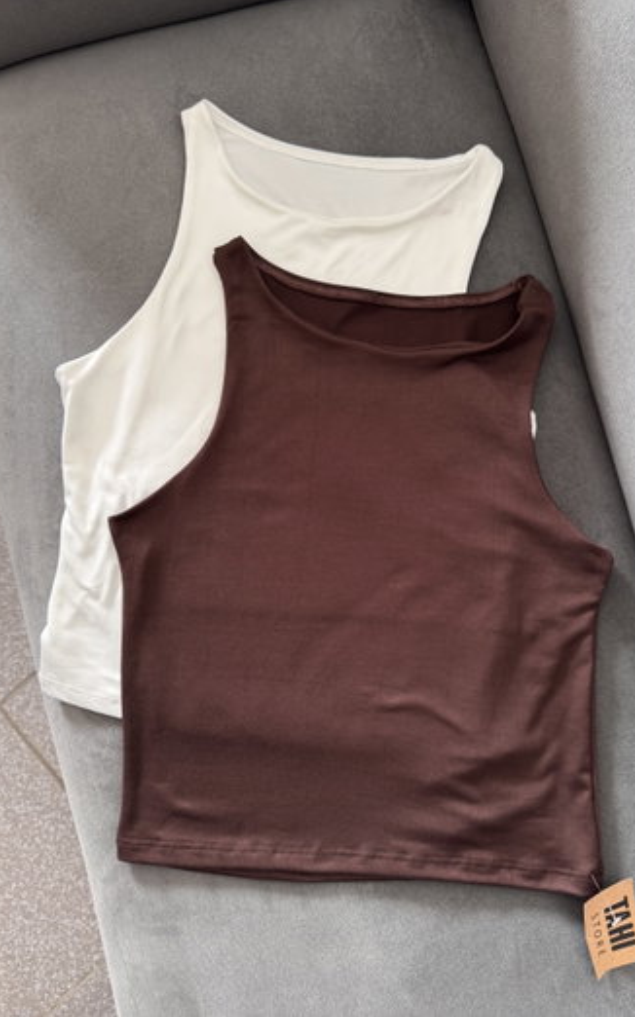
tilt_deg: -82.6
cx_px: 337
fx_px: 720
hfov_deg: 47.5
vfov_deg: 70.4
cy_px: 500
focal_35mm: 26
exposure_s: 1/121
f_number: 1.78
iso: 160
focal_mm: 6.76
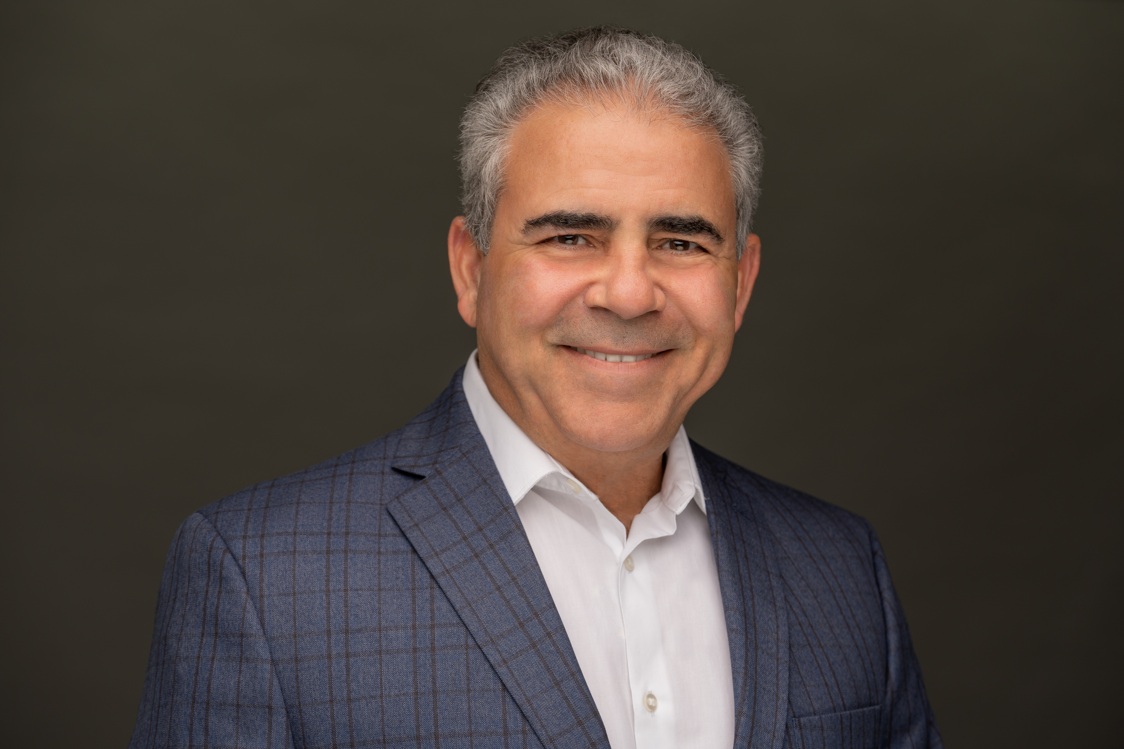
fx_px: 2810
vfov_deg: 15.2
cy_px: 374
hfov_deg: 22.6
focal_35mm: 90
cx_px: 562
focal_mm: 90
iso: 100
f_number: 5.6
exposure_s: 1/160
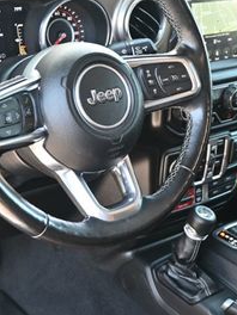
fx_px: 639
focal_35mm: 70
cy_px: 169
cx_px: 114
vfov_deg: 27.8
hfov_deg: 21.0
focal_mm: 20
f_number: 3.8
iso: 800
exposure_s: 1/125
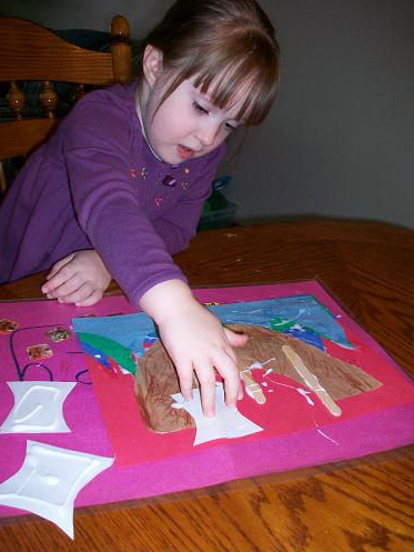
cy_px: 270
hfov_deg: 43.0
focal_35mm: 33
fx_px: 526
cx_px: 209
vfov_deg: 55.3
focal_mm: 5.7
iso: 120
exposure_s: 1/60
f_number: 2.8
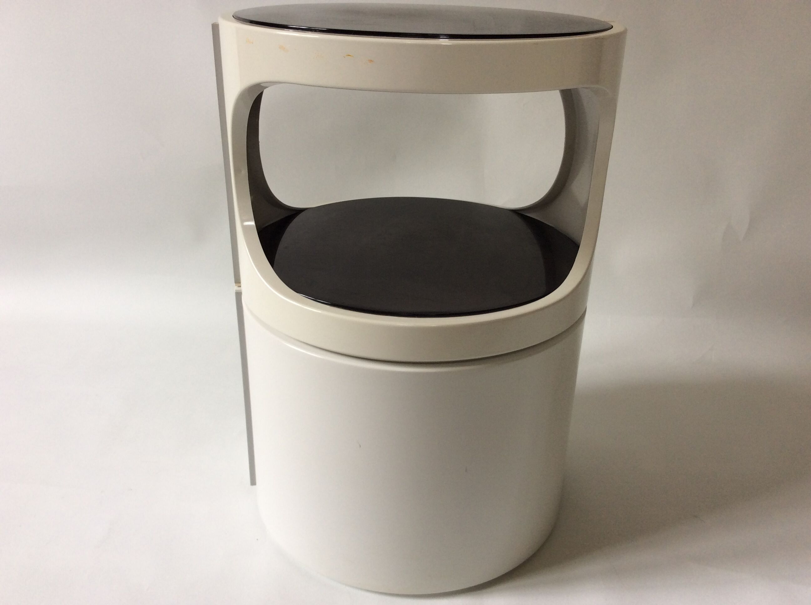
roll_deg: -0.5
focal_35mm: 32
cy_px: 302
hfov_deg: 56.9
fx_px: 749
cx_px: 406
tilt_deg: -27.4
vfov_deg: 44.1
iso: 32
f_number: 2.4
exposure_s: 1/50
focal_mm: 3.3
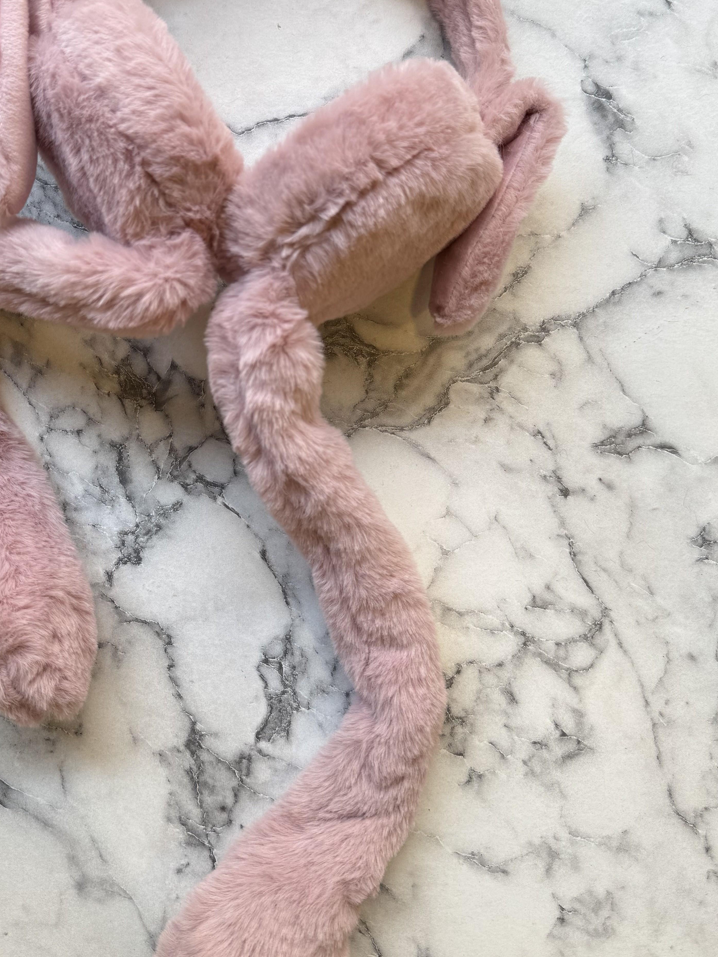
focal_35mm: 37
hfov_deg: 38.3
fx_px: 1023
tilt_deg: -87.9
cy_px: 355
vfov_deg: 49.6
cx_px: 251
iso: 80
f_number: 1.78
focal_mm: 6.76
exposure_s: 1/121
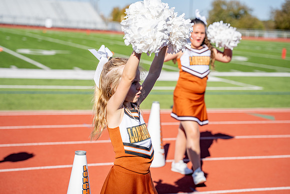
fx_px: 546
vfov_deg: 20.1
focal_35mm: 68
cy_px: 106
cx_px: 140
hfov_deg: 29.8
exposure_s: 1/6400
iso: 250
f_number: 2.8
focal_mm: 61.5
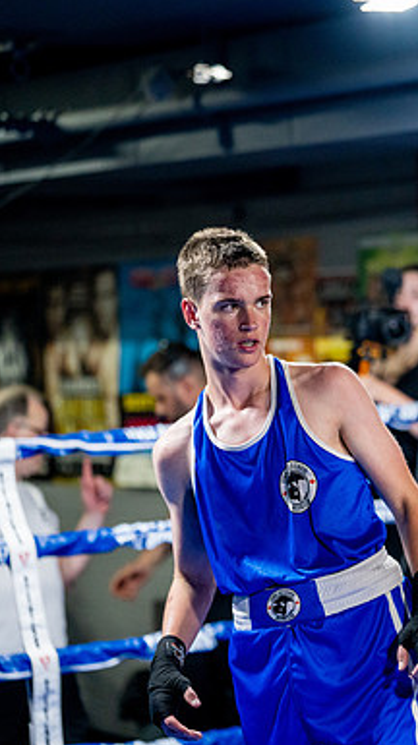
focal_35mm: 120
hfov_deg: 10.0
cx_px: 453
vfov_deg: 17.9
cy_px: 372
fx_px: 2369
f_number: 2
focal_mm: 76
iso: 4000
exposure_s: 1/800
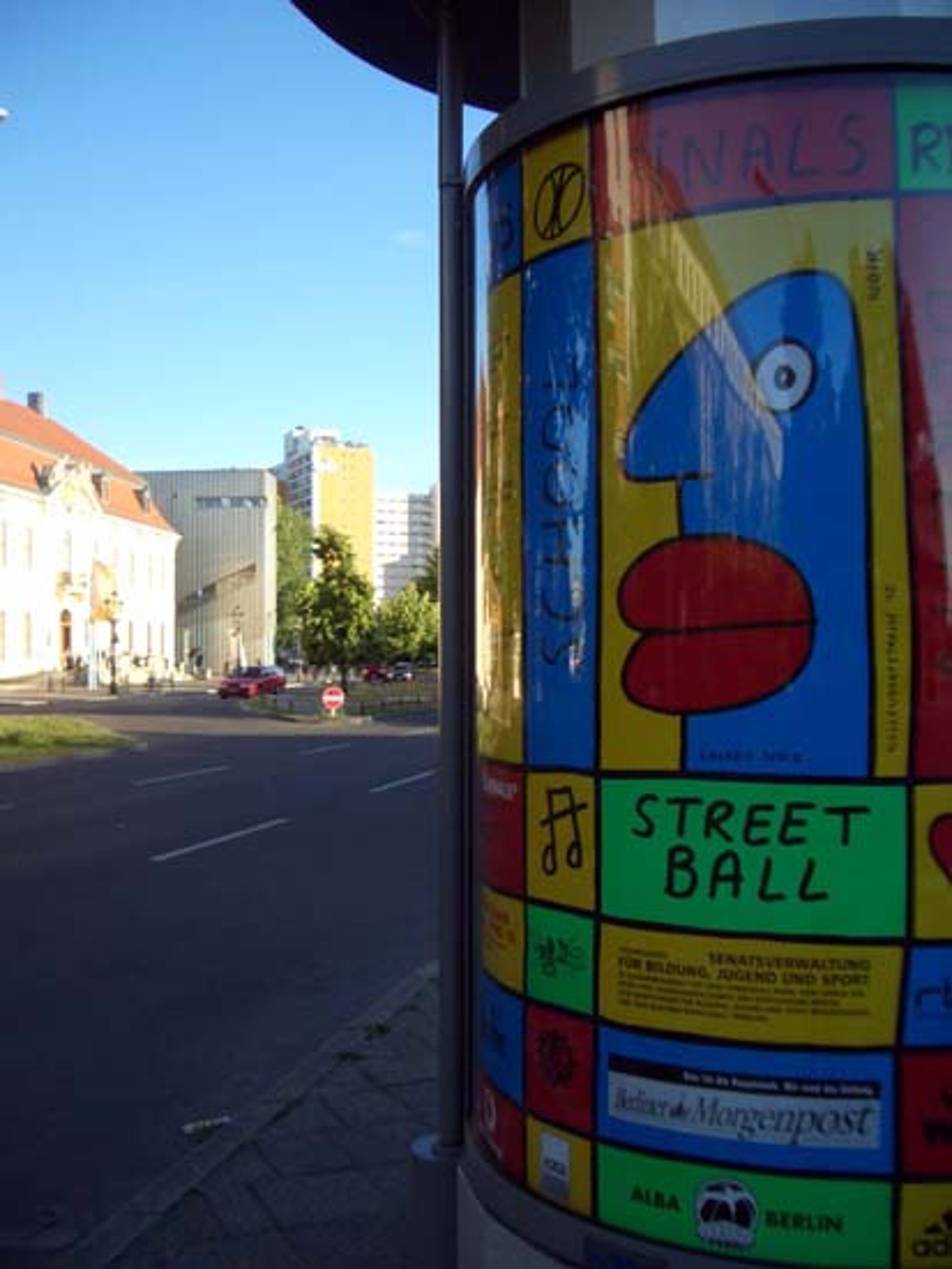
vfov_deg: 52.6
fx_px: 1282
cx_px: 476
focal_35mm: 35
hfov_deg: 40.7
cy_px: 634
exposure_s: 1/400
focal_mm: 5.8
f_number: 2.6
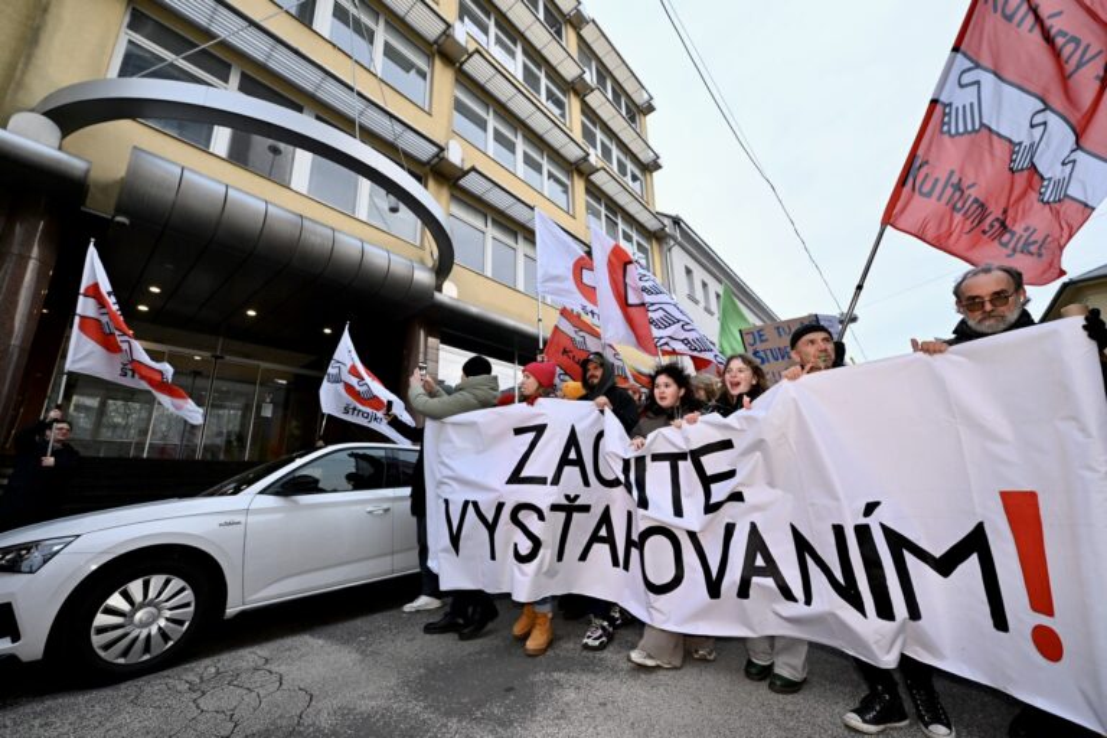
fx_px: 430
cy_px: 369
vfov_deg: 81.2
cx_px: 554
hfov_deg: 104.3
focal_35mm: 14
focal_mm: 14
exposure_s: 1/400
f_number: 4
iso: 3200
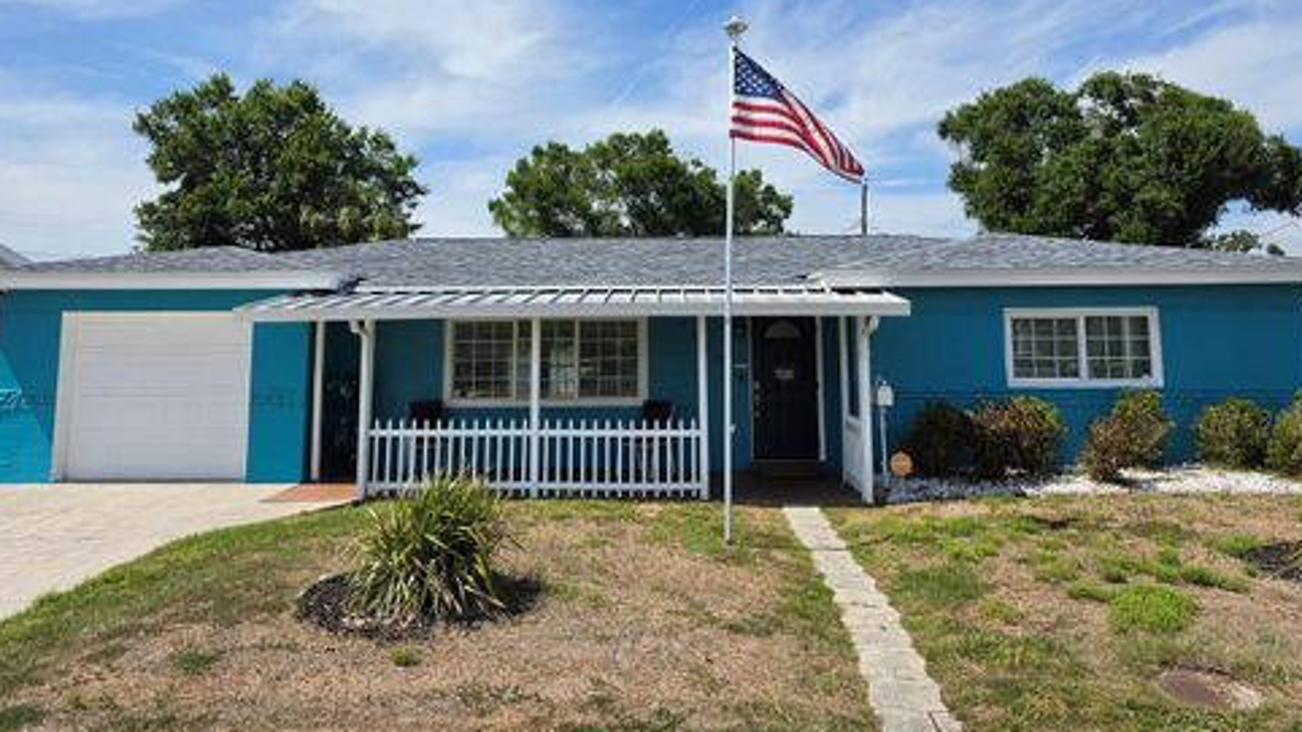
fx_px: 898
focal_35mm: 26
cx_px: 648
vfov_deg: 43.7
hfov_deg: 71.9
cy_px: 239
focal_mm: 6.5
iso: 50
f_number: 1.4
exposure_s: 1/7939
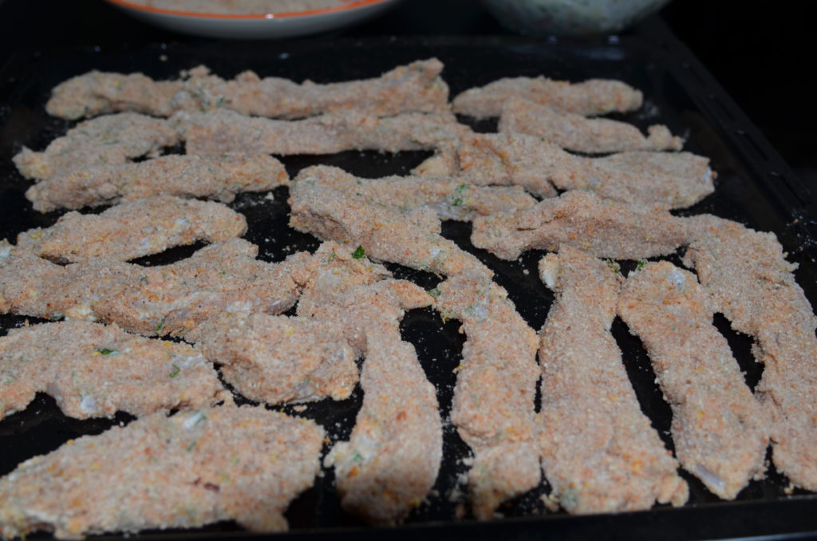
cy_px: 270
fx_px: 815
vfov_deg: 36.7
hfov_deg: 53.2
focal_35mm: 36
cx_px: 408
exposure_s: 1/60
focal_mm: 24
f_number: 4
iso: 160
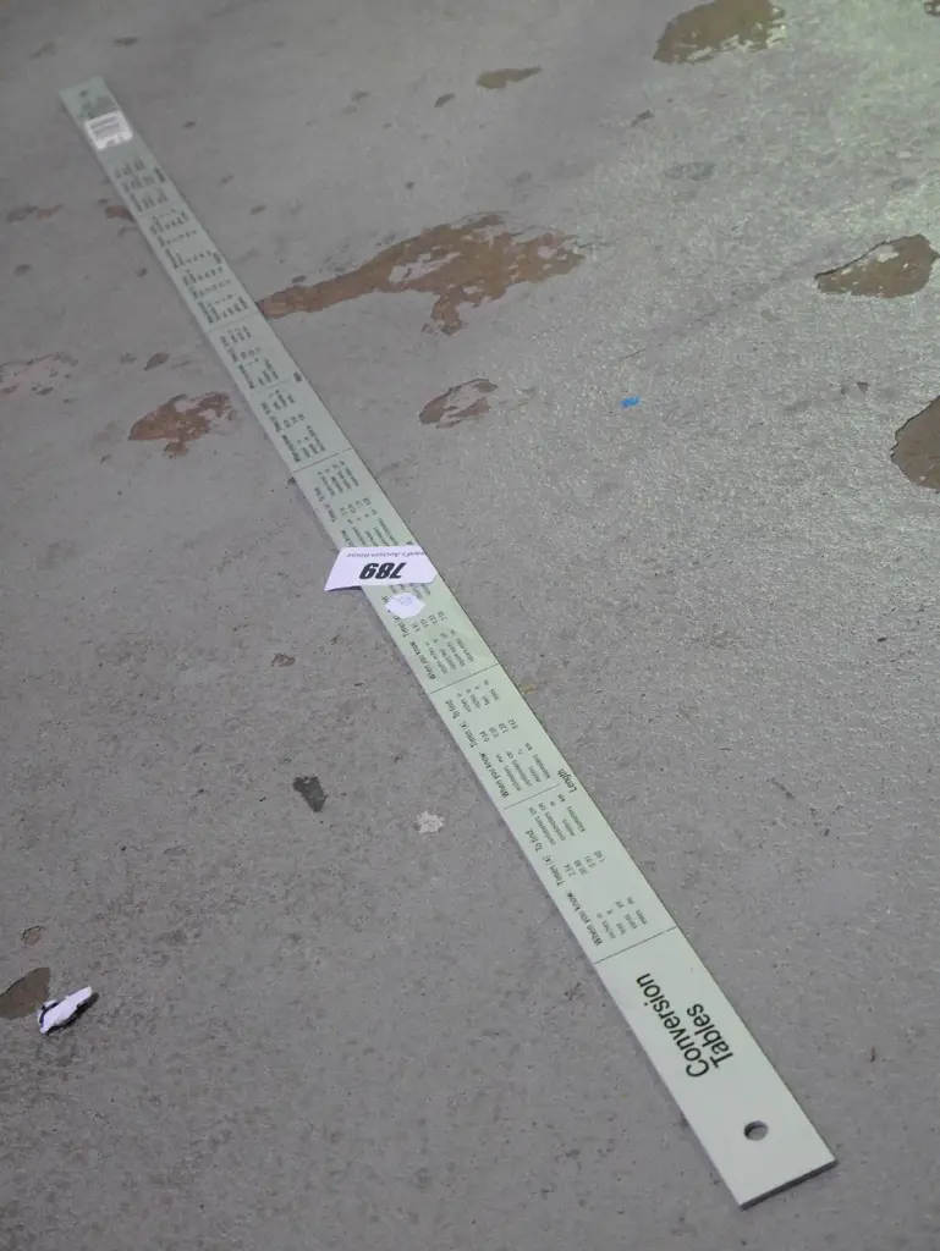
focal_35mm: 64
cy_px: 626
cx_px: 470
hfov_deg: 22.9
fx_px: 2315
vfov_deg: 30.3
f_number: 5.6
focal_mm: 32
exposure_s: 1/60
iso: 3200
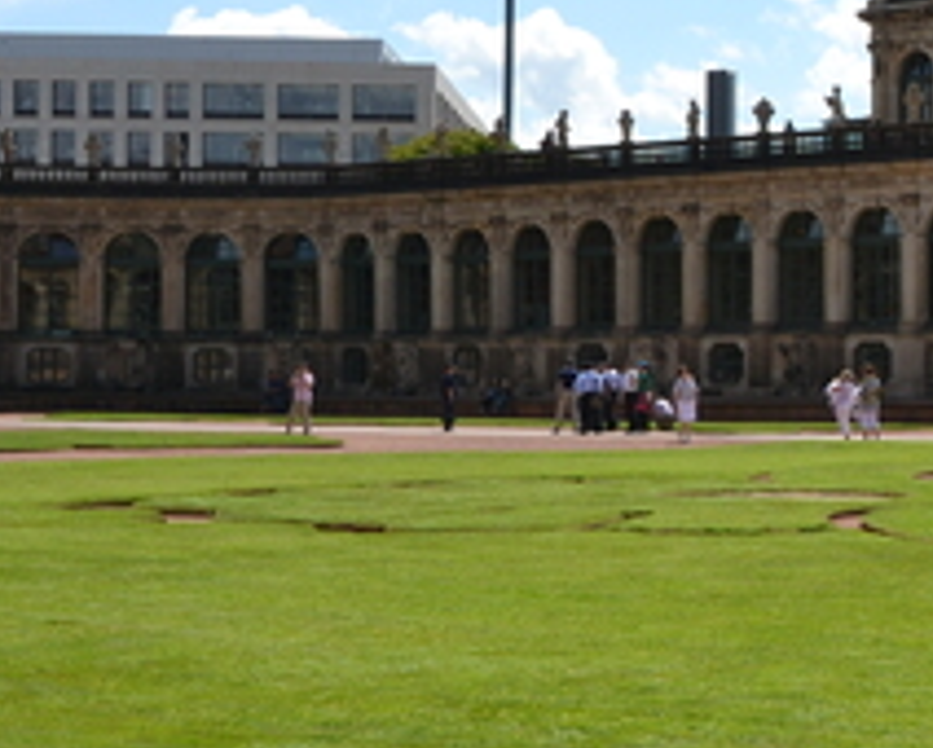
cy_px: 279
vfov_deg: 18.1
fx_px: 2349
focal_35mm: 85
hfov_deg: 21.1
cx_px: 1087
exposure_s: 1/500
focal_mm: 20
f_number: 9
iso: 200
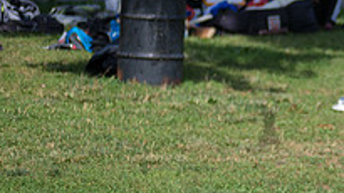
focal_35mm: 237
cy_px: 36
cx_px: 485
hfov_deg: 8.9
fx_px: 2160
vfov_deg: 5.1
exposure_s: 1/4000
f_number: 2.8
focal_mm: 80
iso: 200
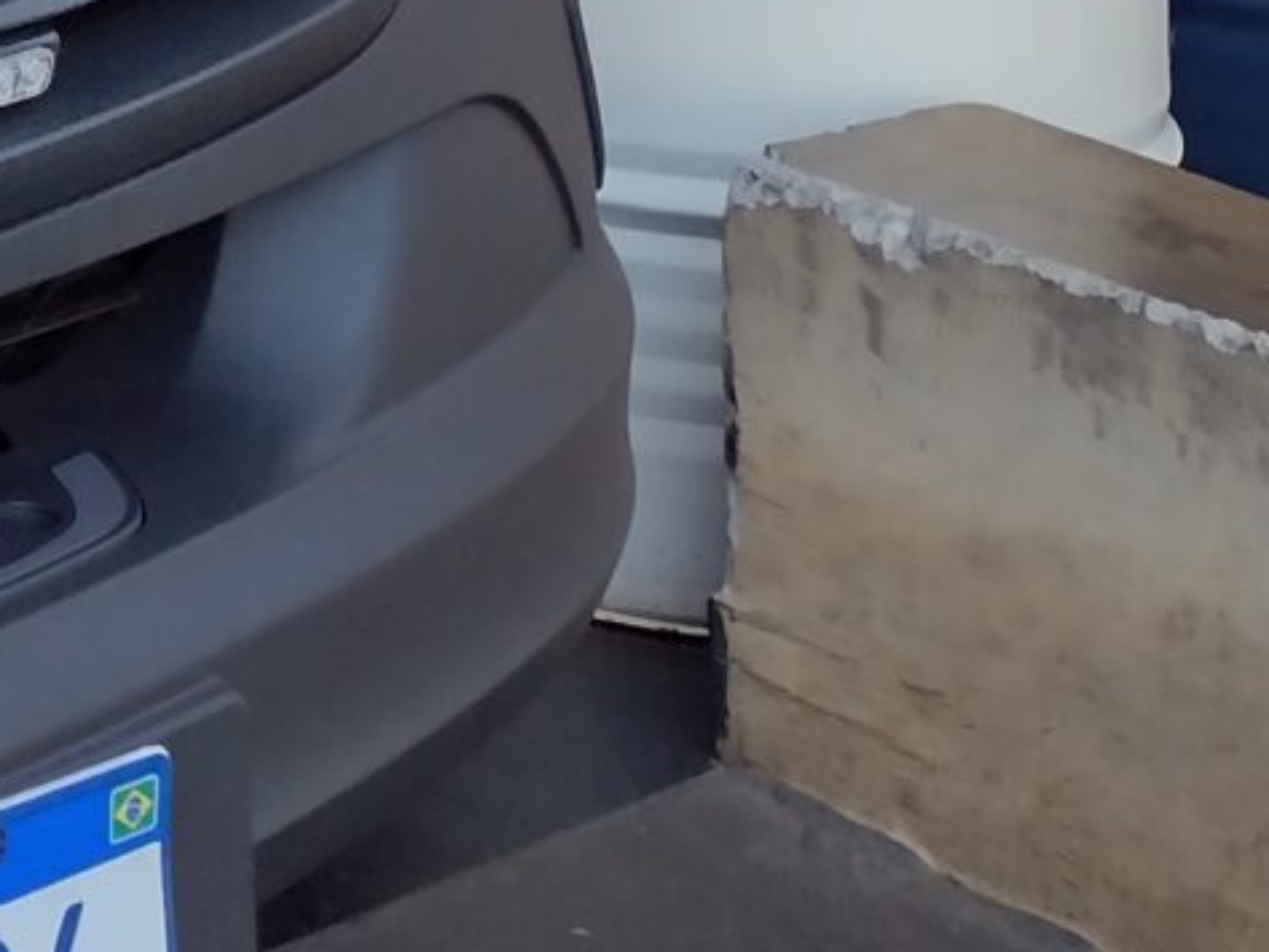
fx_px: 5354
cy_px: -1411
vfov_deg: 9.1
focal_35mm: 146
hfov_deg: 12.2
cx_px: -1175
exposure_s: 1/152
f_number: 1.7
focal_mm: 4.71
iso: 100
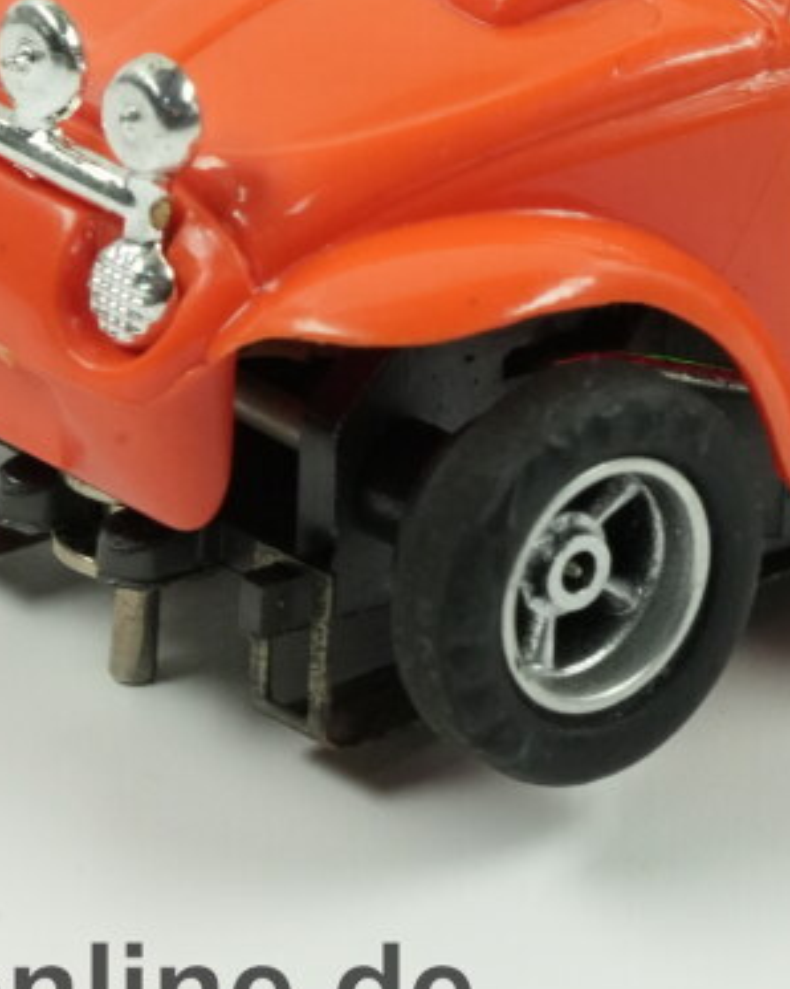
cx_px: 814
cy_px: 60
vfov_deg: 6.7
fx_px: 8483
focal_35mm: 290
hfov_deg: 5.3
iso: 2500
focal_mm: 90
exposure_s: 1/30
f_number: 16
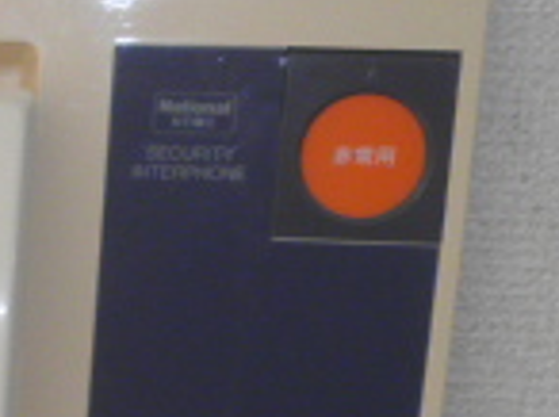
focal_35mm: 114
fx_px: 1838
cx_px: -333
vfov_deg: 12.4
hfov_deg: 15.6
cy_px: 597
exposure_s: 1/50
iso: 64
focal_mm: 4.7
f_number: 2.8
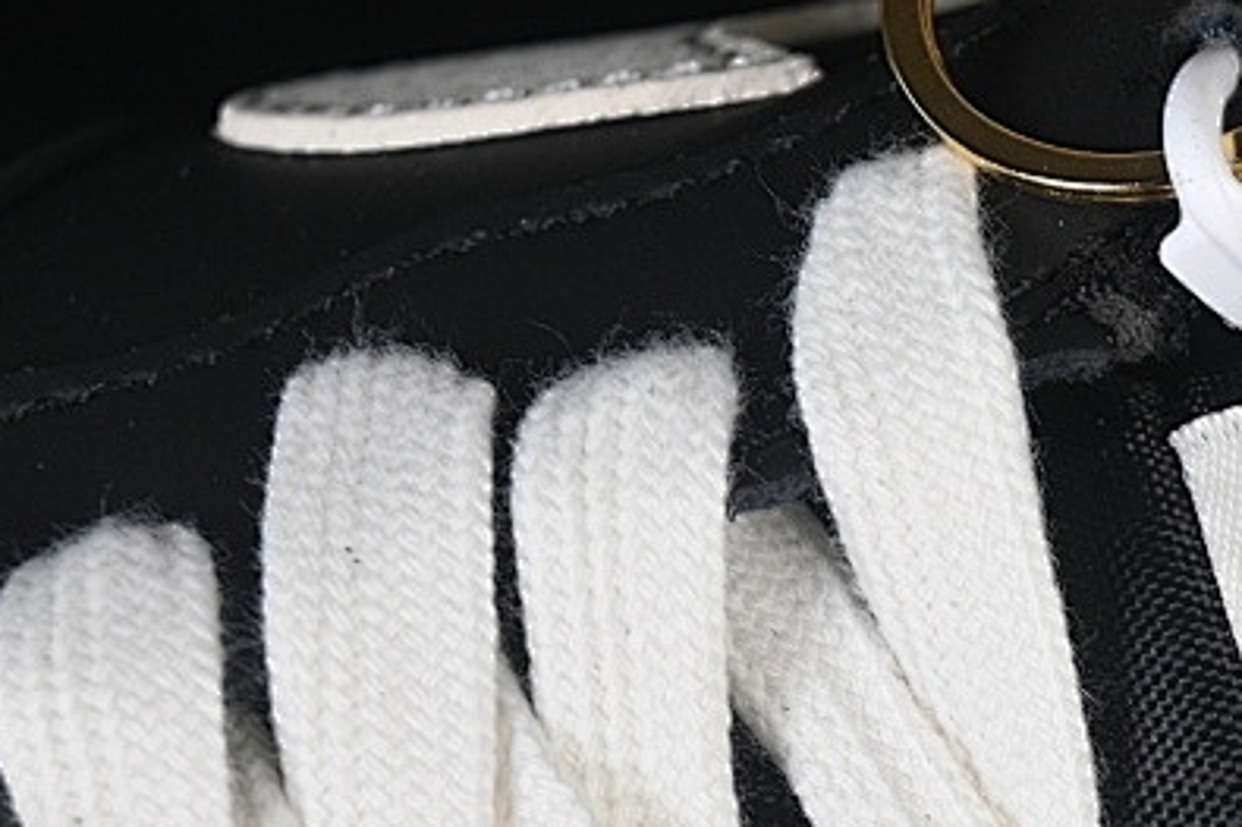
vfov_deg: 6.7
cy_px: 796
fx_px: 7069
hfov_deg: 9.9
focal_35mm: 205
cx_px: 1380
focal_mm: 50
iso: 160
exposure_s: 1/50
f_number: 6.3
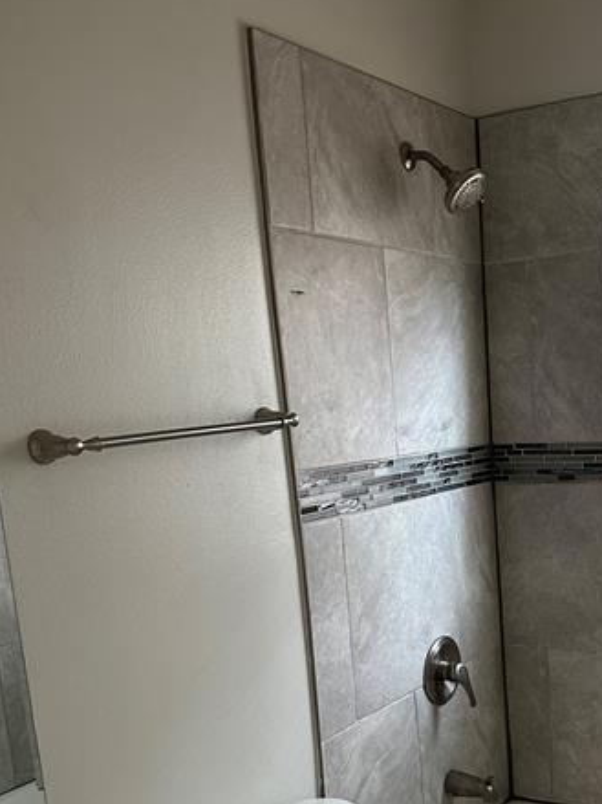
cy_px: 573
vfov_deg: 43.8
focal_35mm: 42
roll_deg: +3.6
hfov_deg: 33.2
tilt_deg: -12.0
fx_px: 974
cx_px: 494
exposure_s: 1/60
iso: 250
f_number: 1.78
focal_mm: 6.86
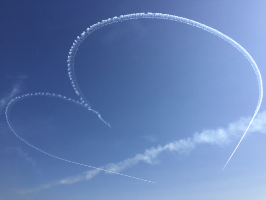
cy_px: 100
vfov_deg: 48.2
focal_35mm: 29
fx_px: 223
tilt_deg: +31.9
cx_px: 133
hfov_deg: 61.7
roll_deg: -3.0
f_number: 2.2
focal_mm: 4.15
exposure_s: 1/3968
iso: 32
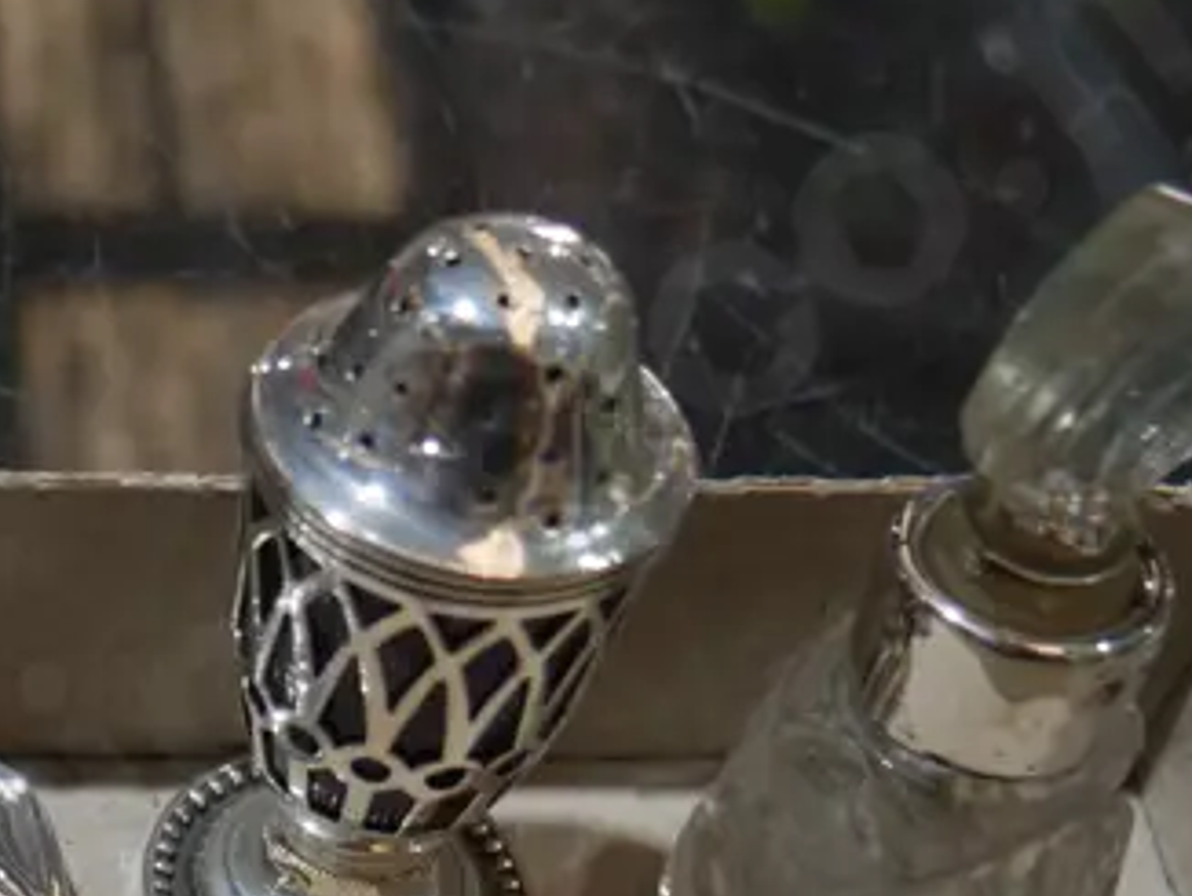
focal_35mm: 88
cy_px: 1029
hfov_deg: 20.9
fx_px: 3033
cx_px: -205
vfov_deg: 16.2
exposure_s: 1/100
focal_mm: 14
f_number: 3.5
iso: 200
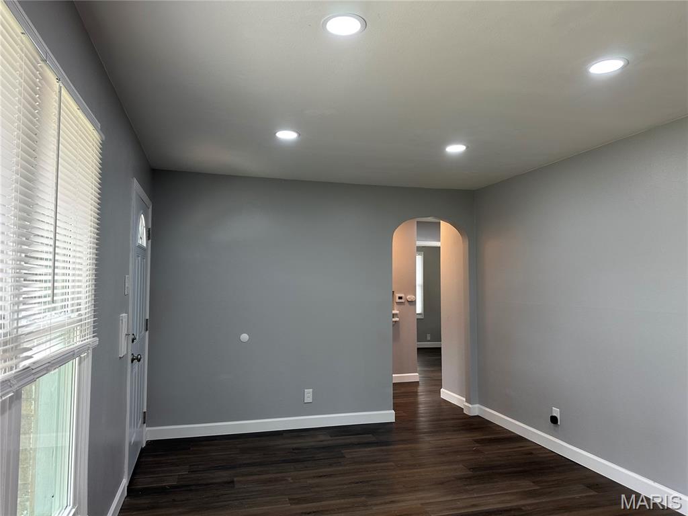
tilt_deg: +1.9
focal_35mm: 24
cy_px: 258
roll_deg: +0.8
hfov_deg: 71.6
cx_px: 344
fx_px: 477
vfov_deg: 56.8
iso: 160
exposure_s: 1/120
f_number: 1.78
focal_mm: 6.86
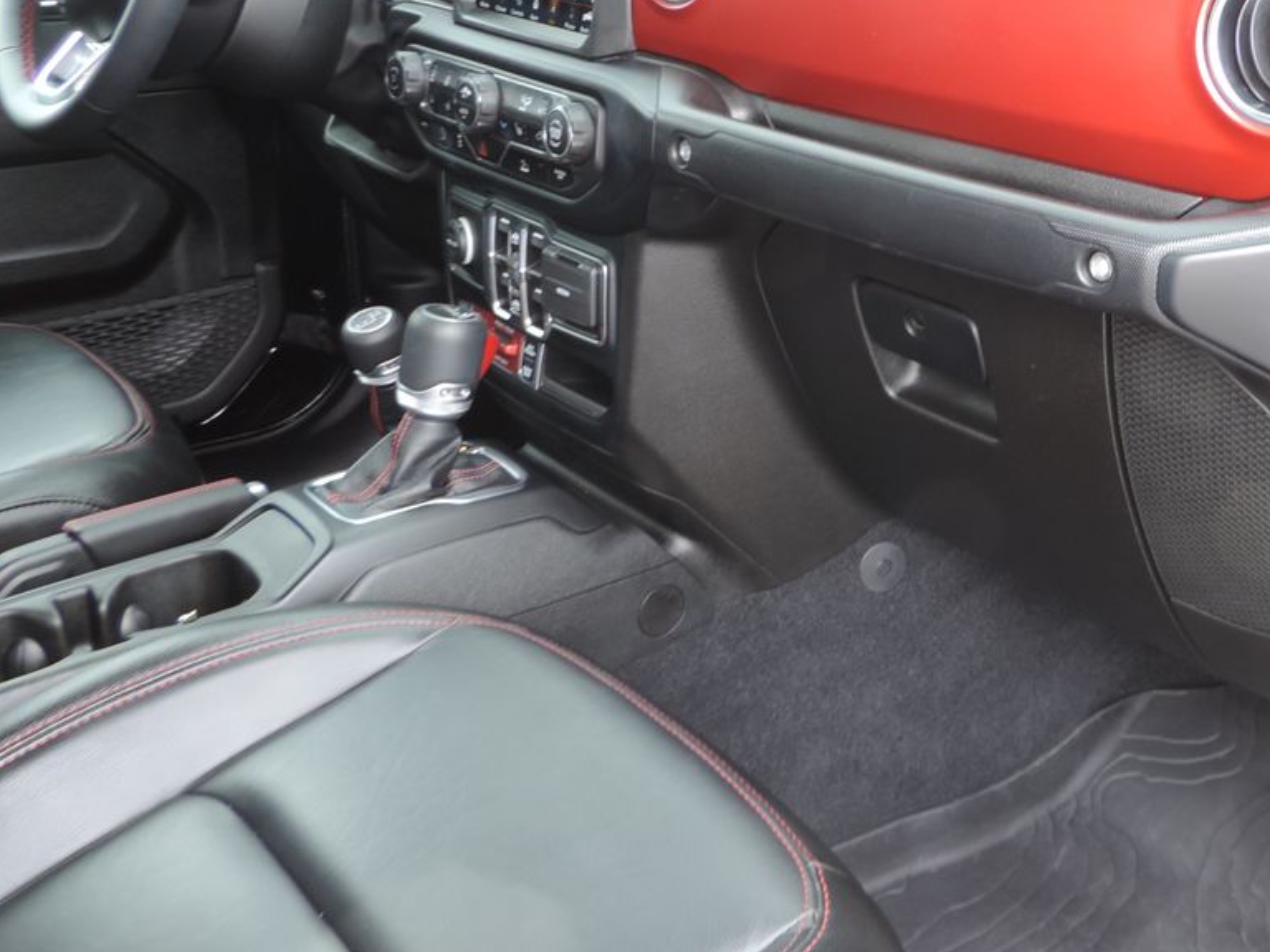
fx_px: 1468
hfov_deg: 45.4
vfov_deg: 35.5
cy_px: 298
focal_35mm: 40
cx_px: 931
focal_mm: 4.3
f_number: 3
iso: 110
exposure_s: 1/30
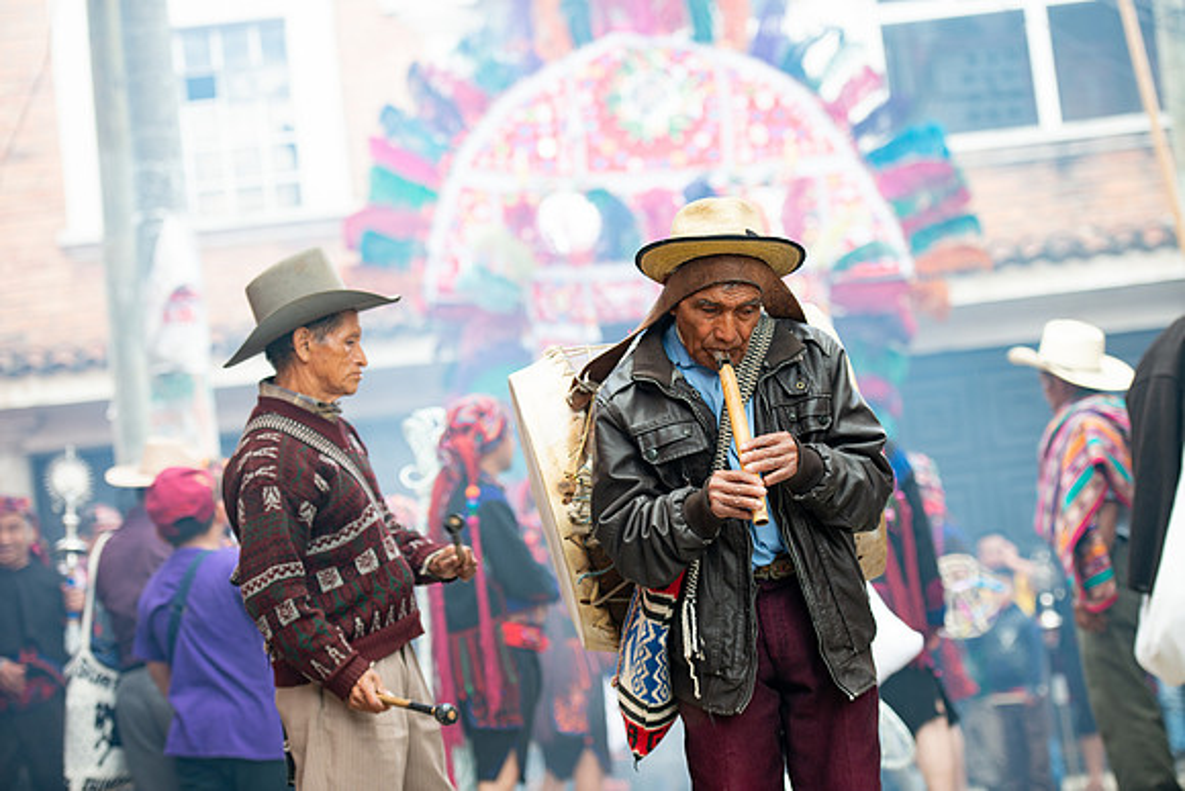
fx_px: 3029
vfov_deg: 14.9
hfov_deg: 22.1
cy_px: 396
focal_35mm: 92
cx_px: 592
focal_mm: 92
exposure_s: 1/160
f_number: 4
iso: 160
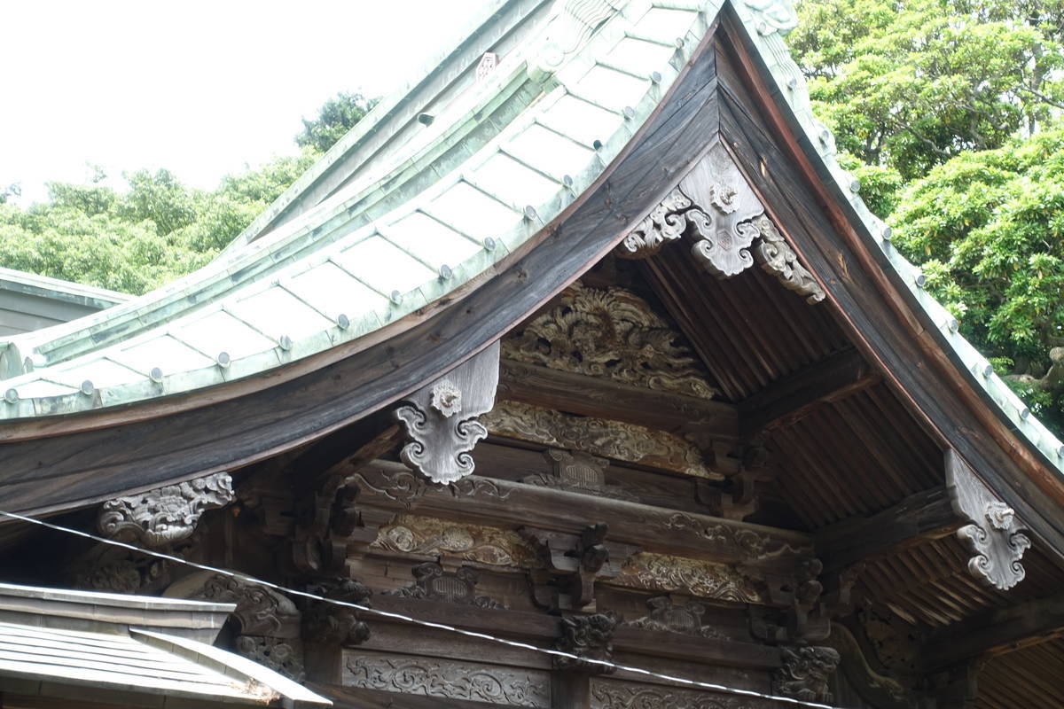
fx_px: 2069
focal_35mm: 70
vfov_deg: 19.5
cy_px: 354
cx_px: 532
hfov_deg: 28.8
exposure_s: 1/125
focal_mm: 25.7
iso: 125
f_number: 4
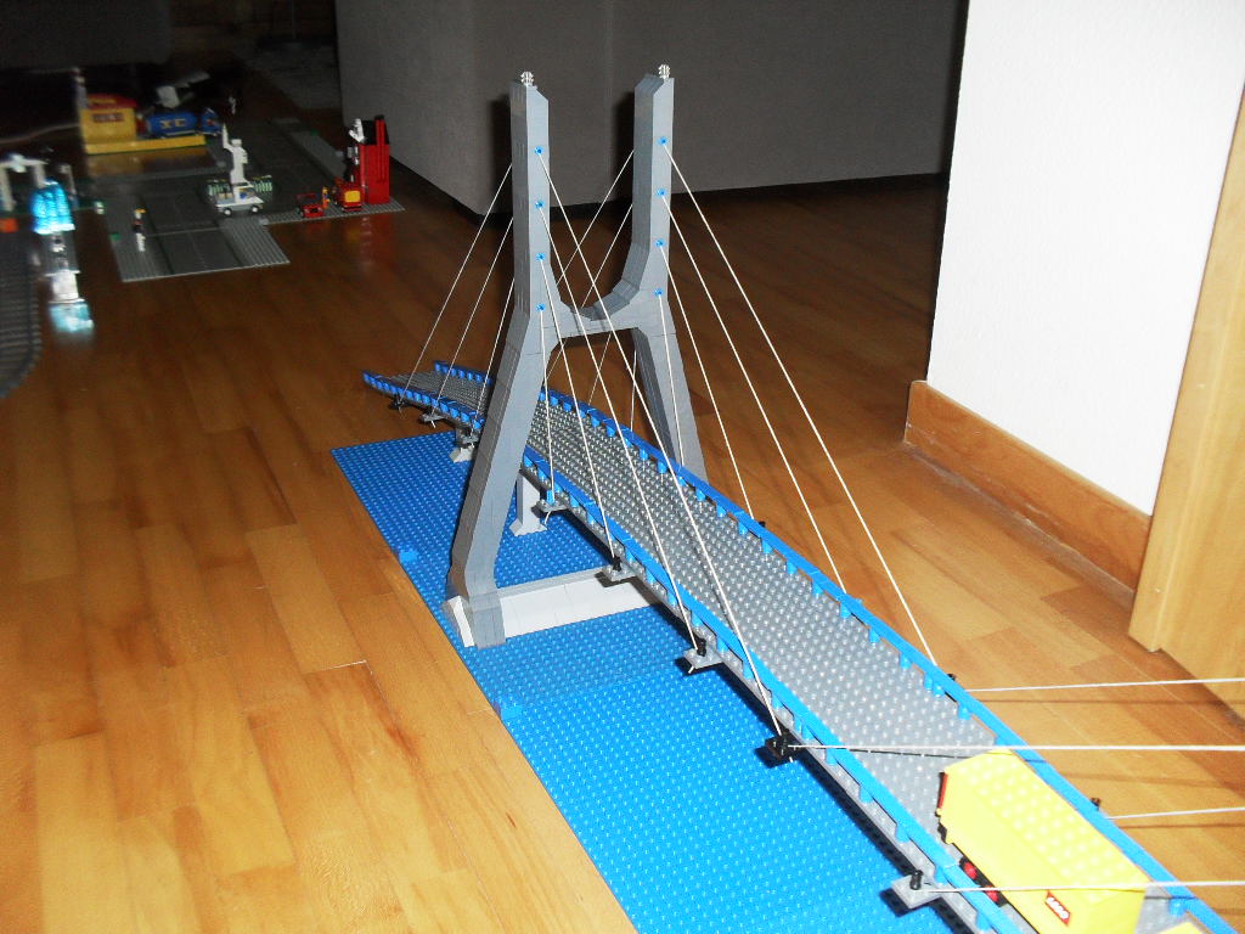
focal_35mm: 35
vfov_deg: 40.7
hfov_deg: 52.6
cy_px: 467
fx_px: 1259
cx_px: 622
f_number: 3.2
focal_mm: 6.3
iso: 200
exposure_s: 1/45
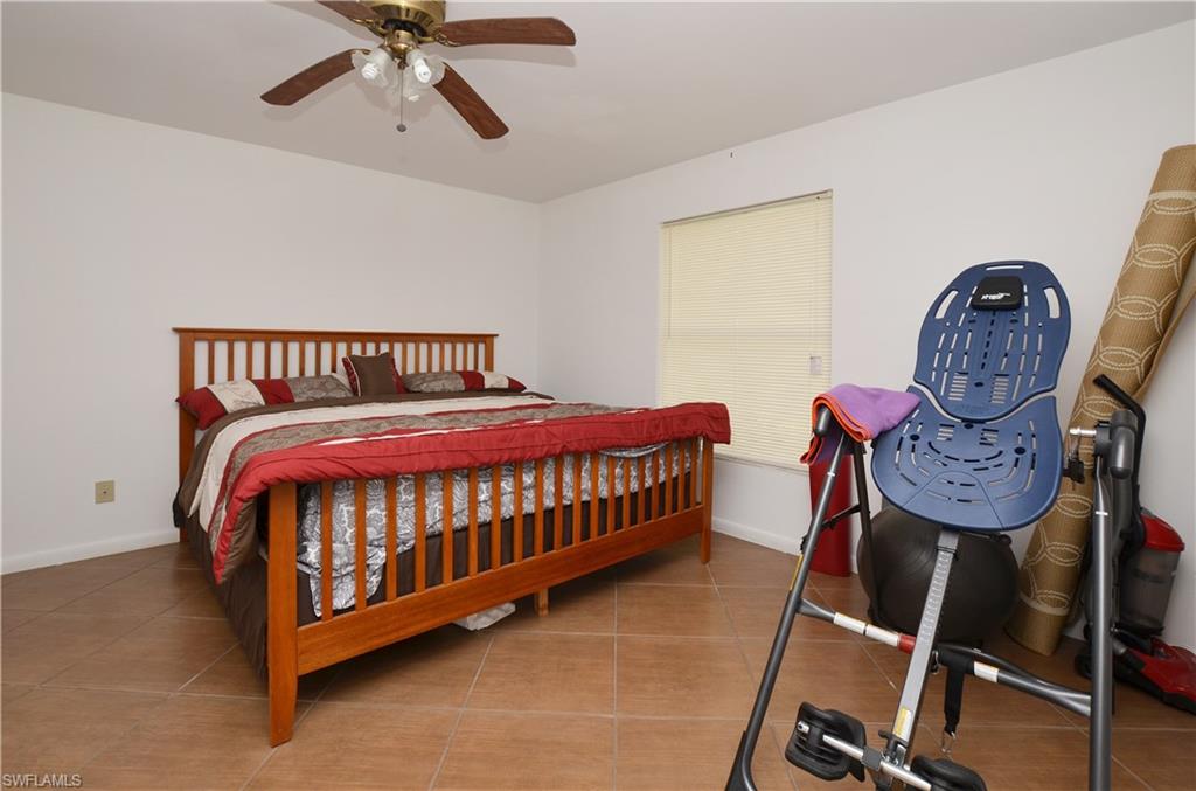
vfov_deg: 77.0
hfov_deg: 100.5
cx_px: 598
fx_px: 497
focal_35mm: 15
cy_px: 396
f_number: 9
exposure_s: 1/60
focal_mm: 10
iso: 200
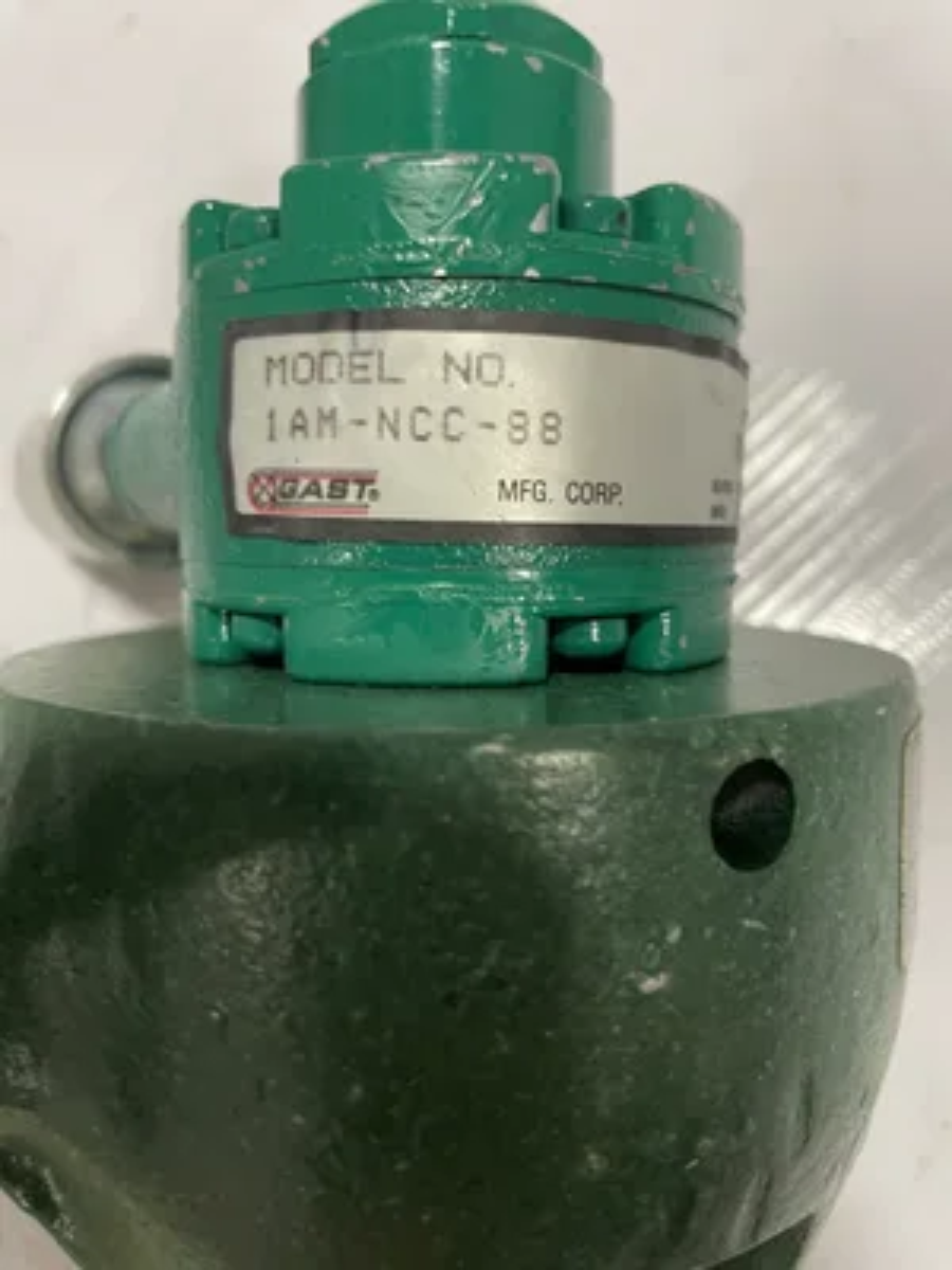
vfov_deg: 67.3
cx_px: 476
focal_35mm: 26
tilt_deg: -73.0
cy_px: 635
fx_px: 953
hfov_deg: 53.1
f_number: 1.6
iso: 200
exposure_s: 1/60
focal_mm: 4.2
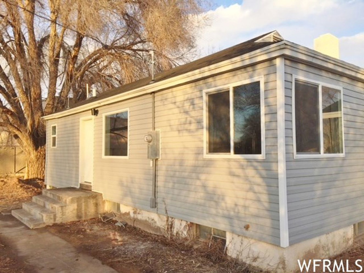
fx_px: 305
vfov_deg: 48.2
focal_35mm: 29
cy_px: 136
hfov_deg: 61.7
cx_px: 182
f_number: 2.2
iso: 32
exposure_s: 1/460
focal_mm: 4.15
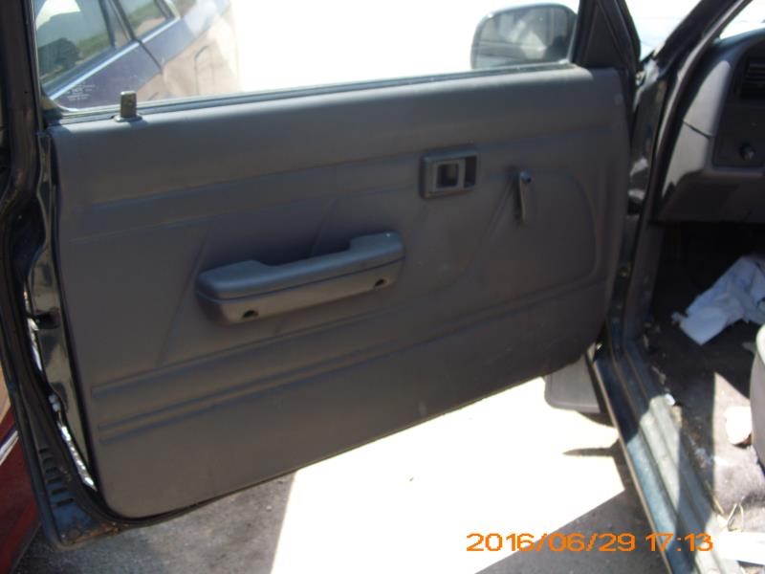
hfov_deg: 51.4
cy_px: 287
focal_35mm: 36
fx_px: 796
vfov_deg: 39.7
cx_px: 382
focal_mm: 6.3
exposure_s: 1/250
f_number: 3.1
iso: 80
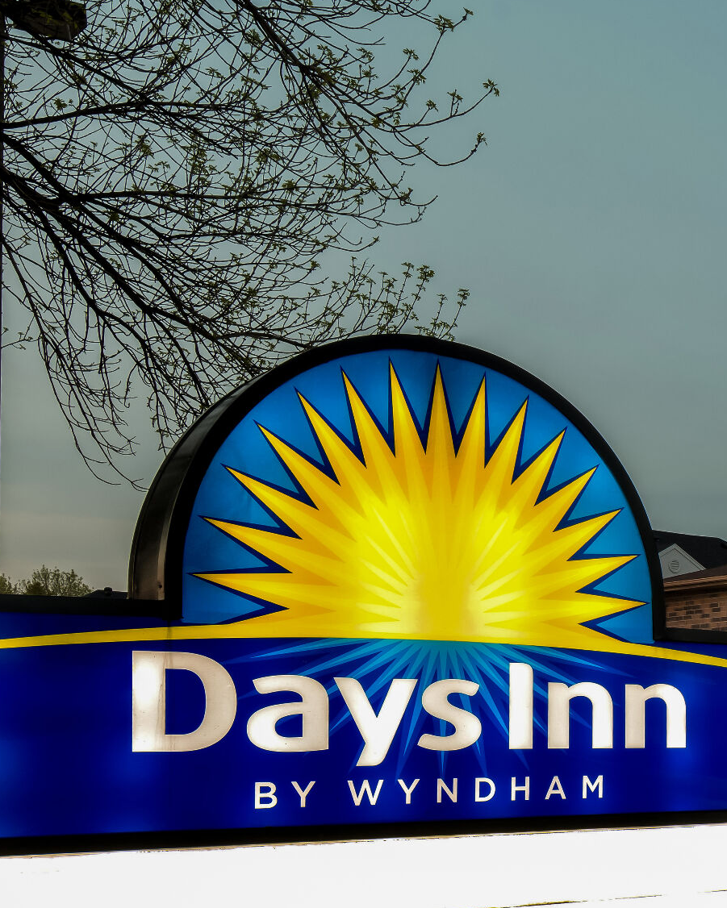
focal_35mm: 55
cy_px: 517
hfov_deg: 23.8
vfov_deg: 34.1
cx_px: 985
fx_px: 1479
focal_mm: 22
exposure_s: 1/2
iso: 250
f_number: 9
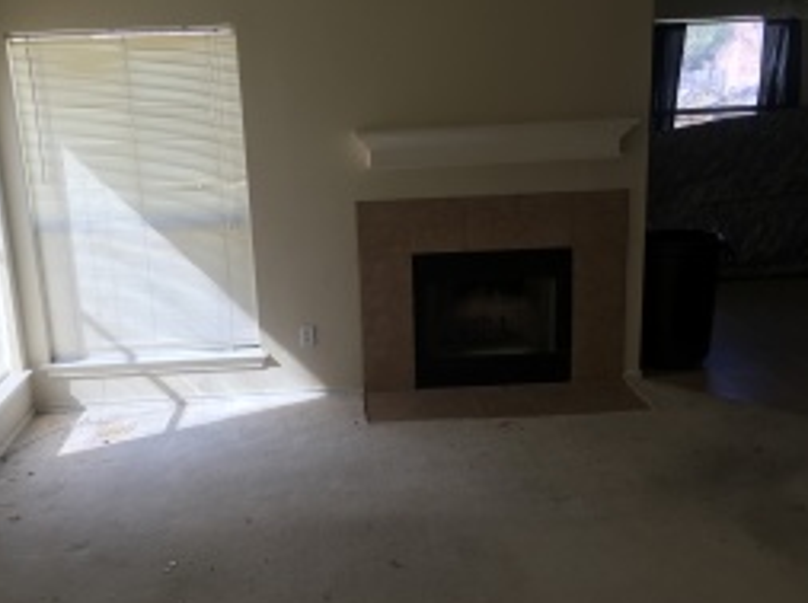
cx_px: 367
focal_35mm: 42
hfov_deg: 44.8
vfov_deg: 34.2
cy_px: 345
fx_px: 979
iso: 40
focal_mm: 4.15
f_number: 2.2
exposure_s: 1/120
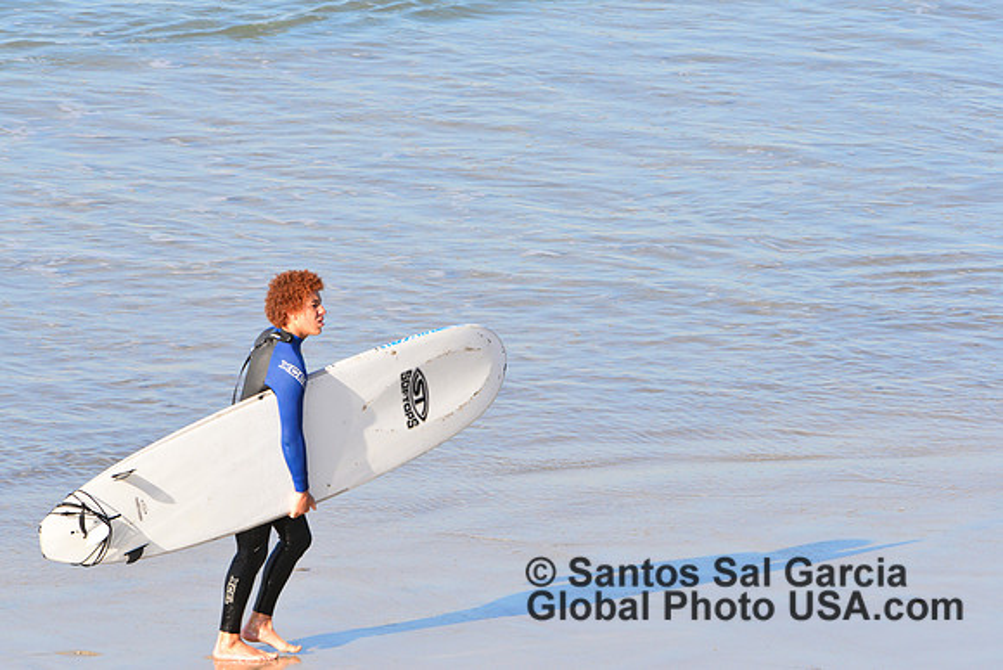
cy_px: 335
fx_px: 15326
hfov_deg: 3.7
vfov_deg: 2.5
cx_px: 502
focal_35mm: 550
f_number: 14
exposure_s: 1/400
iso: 1000
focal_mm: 550
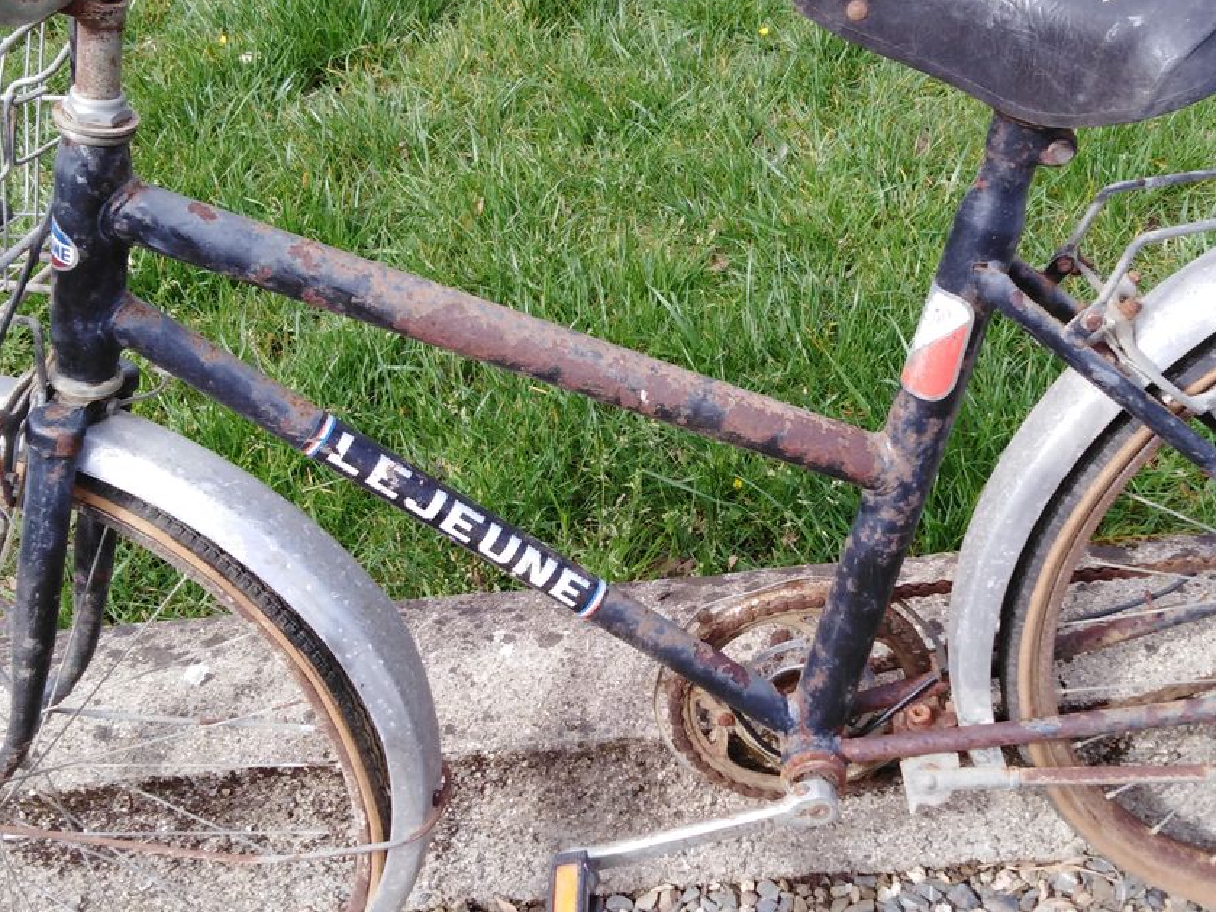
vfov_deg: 45.4
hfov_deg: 58.0
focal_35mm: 31
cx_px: 717
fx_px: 1089
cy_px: 435
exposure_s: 1/324
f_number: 2.2
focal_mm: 3.46
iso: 100
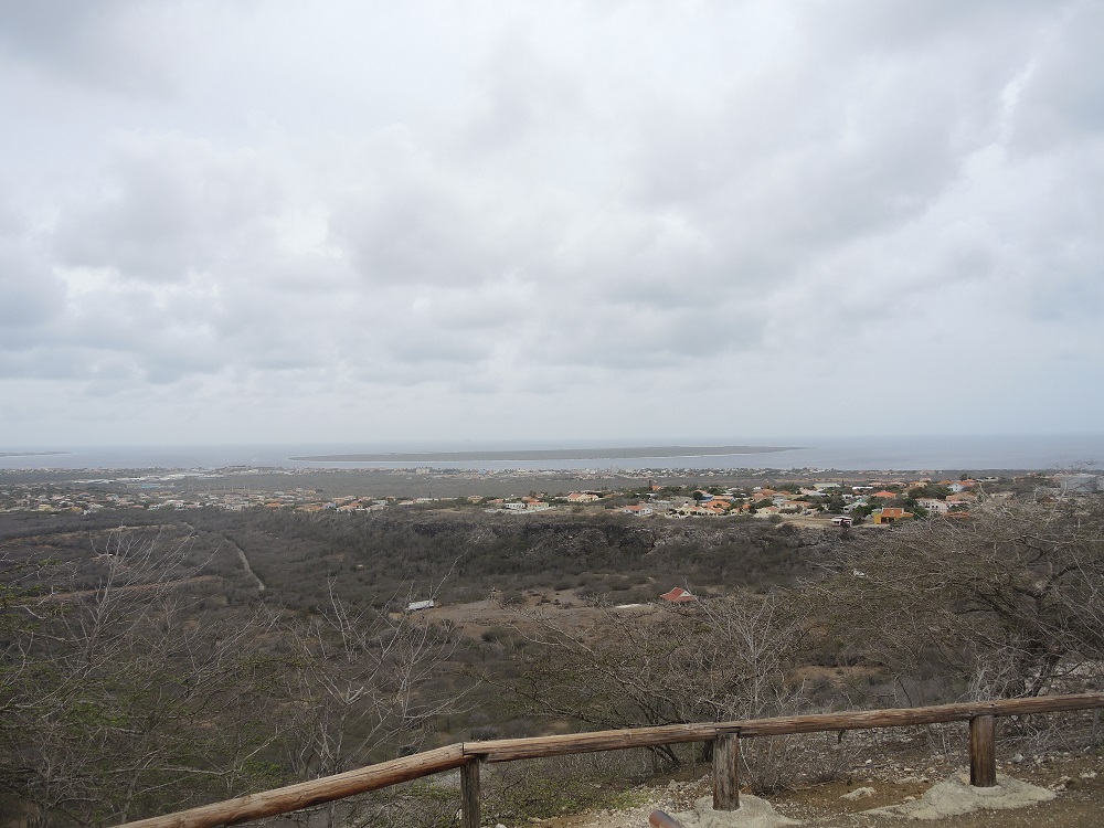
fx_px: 893
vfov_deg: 49.7
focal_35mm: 28
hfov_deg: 63.4
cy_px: 414
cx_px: 552
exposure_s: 1/1250
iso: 80
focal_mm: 6
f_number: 2.5
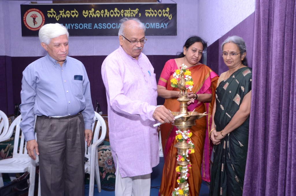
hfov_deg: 59.6
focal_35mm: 32
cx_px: 148
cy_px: 98
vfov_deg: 41.5
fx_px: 258
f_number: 5.6
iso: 800
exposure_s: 1/160
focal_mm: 21
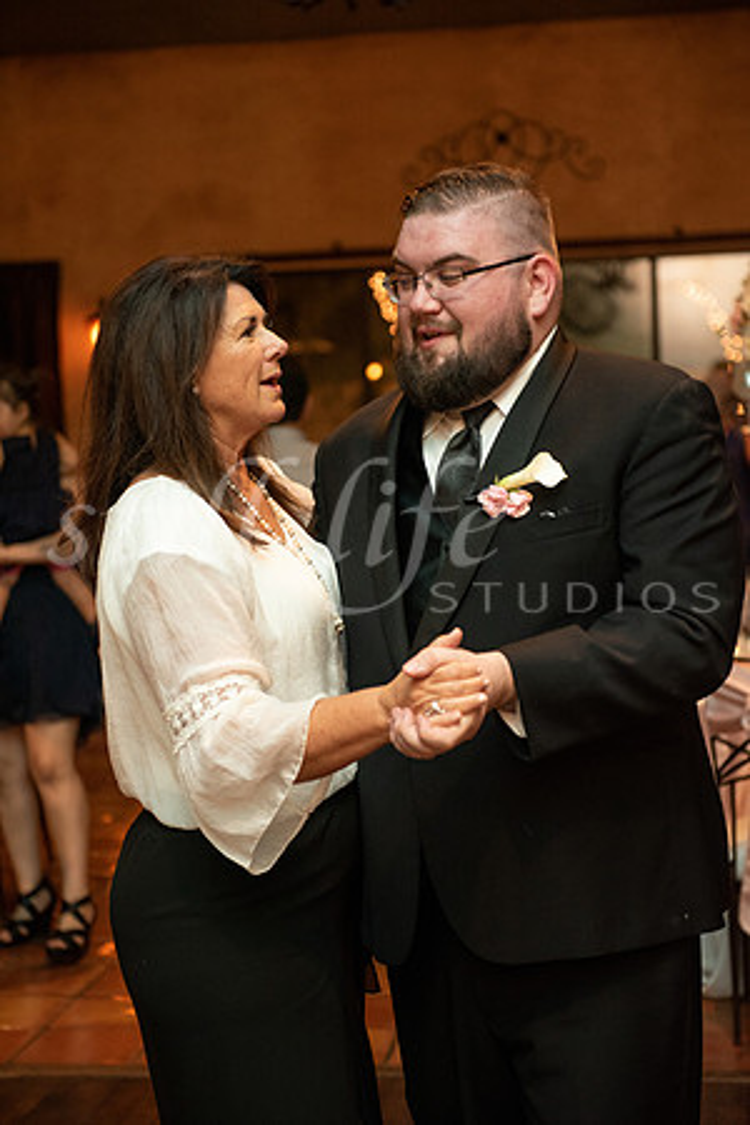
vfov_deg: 28.8
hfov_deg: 19.5
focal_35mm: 70
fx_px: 2187
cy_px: 562
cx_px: 375
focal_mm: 70
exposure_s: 1/125
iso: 3200
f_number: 3.2
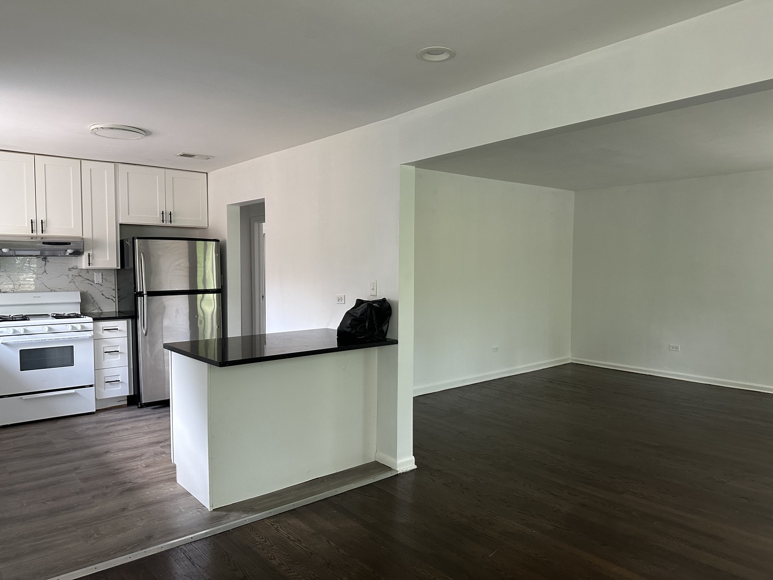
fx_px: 536
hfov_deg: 71.6
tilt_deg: -1.4
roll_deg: +0.7
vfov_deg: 56.8
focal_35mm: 24
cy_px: 290
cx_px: 386
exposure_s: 1/83
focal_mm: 6.86
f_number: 1.78
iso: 250
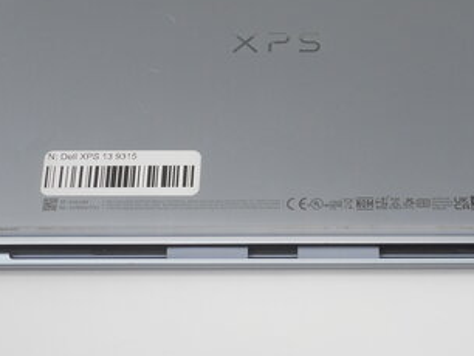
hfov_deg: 17.2
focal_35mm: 114
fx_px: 1562
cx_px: 274
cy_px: 73
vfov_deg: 13.0
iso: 100
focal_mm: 10.5
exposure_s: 1/60
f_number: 5.1
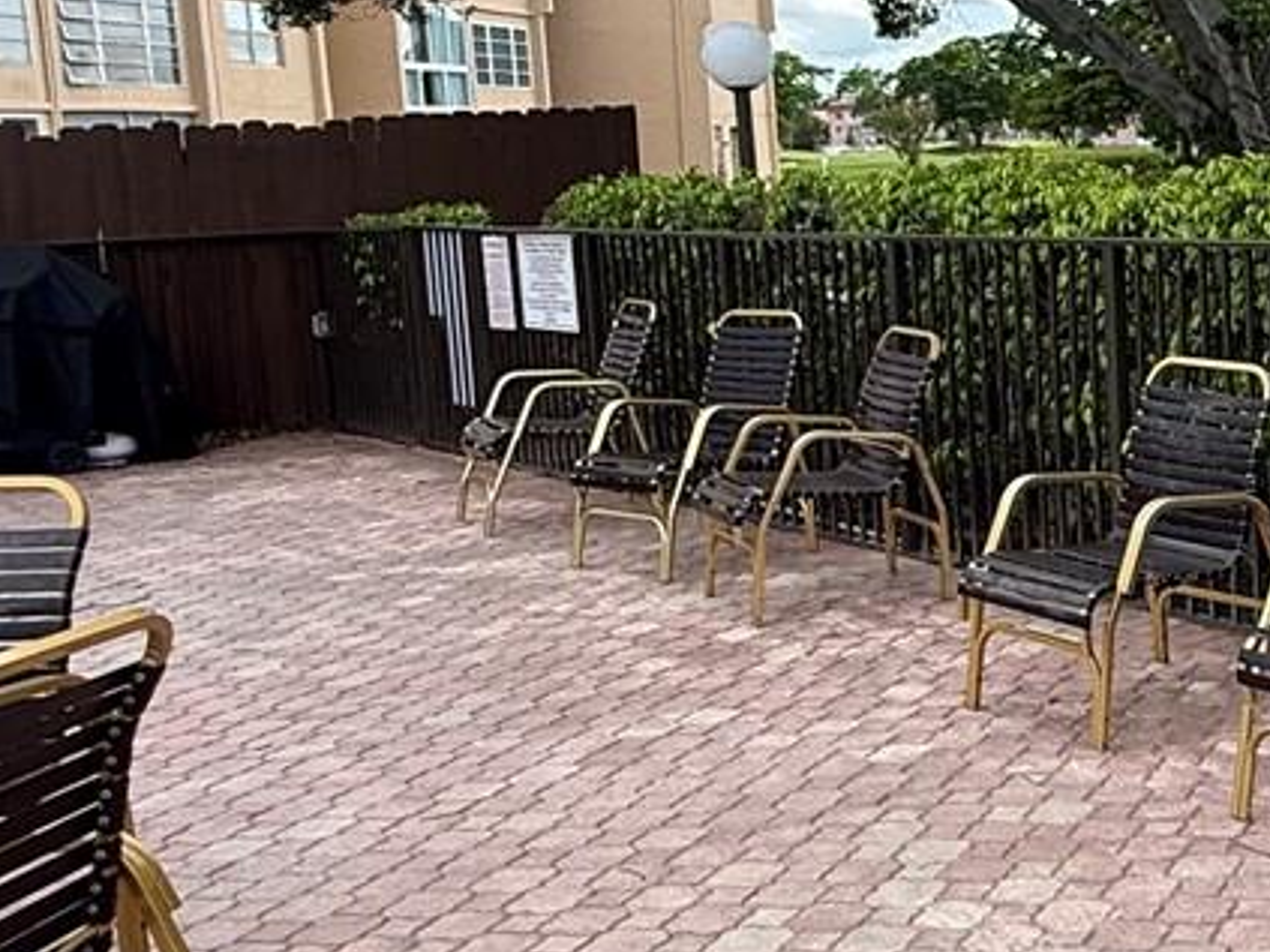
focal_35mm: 53
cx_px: 1438
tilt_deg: -4.8
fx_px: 1944
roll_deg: +2.4
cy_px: 333
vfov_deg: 27.4
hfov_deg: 31.6
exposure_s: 1/809
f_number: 2.2
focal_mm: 2.22
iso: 64
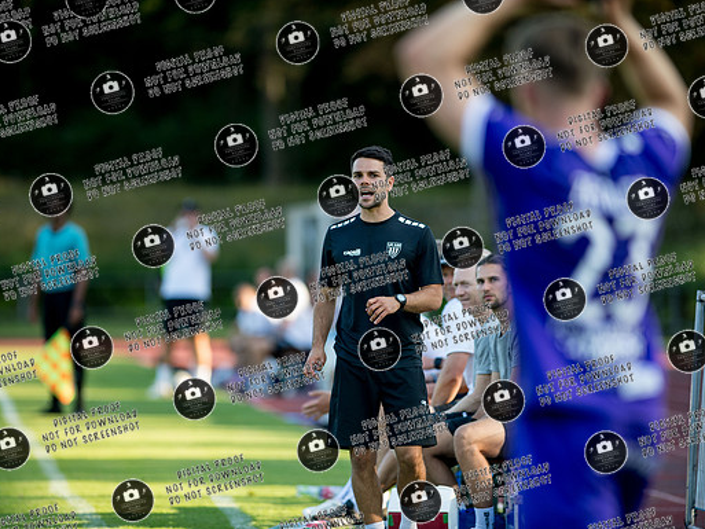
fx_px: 6641
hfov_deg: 6.1
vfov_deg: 4.6
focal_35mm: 326
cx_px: 367
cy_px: 264
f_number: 3.2
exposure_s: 1/1600
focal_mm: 300
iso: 900
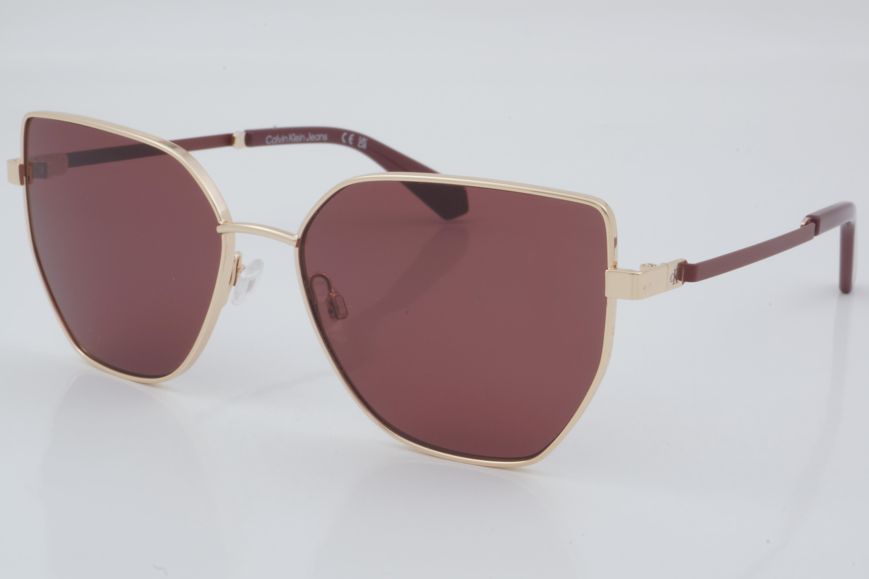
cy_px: 290
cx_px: 434
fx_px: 1810
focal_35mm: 75
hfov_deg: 27.0
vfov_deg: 18.2
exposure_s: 1/3
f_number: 32
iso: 100
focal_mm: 50
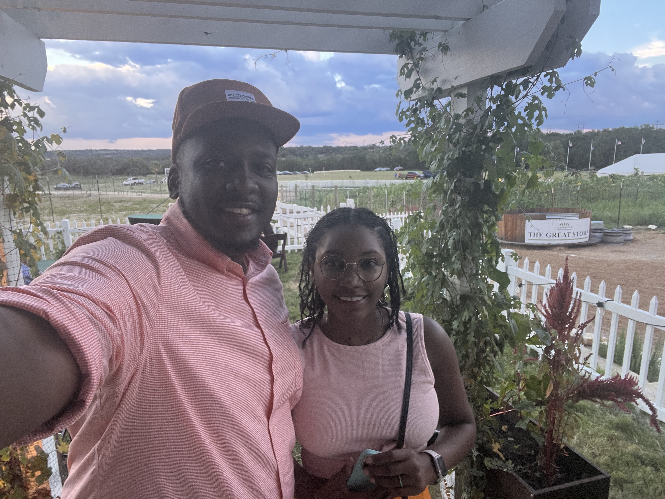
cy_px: 250
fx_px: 442
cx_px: 332
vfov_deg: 58.9
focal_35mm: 23
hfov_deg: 73.9
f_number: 2.2
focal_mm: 2.71
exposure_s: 1/60
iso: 125
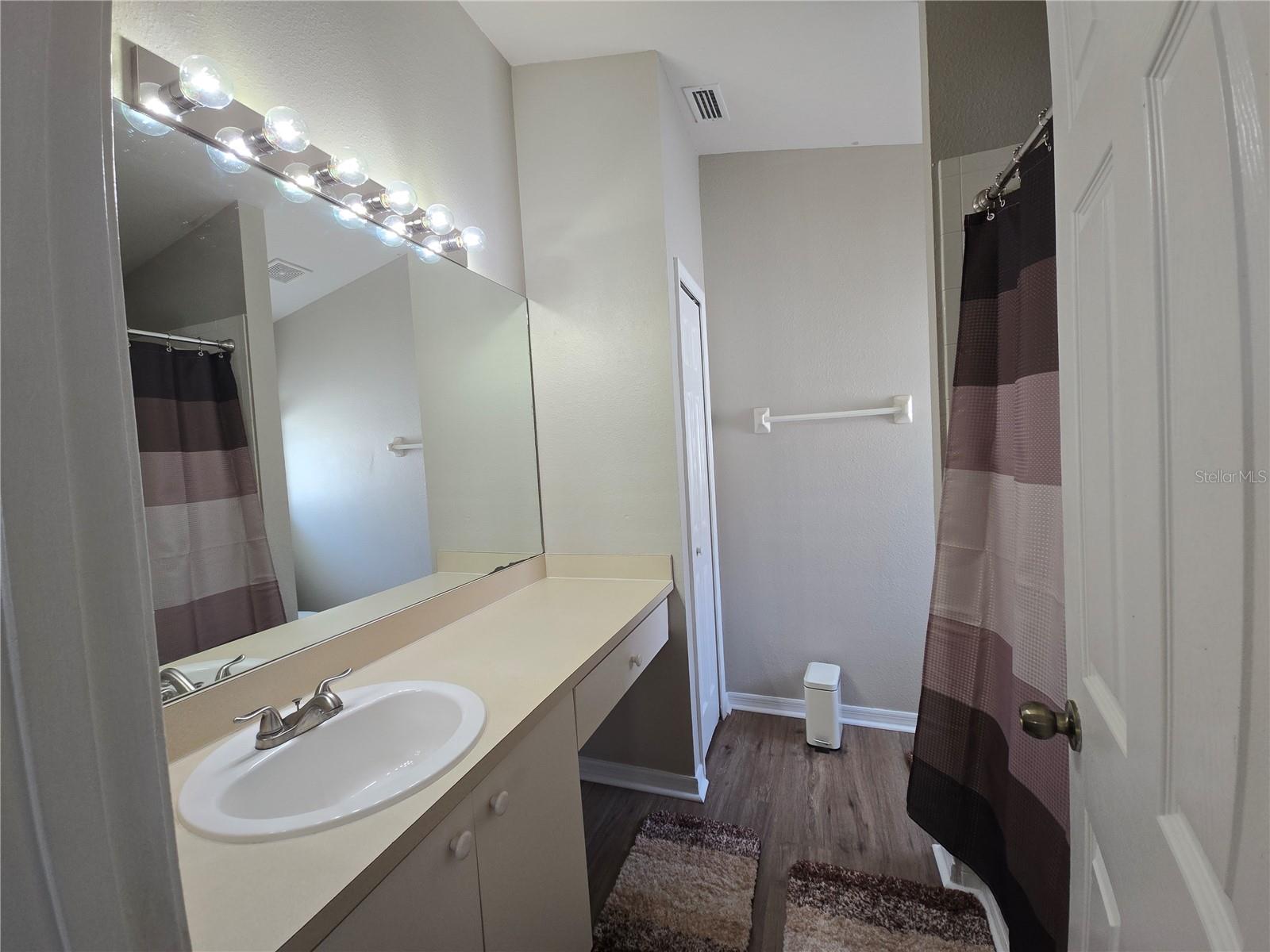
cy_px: 476
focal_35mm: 13
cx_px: 635
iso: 80
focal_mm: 2.2
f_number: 2.2
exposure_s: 1/60
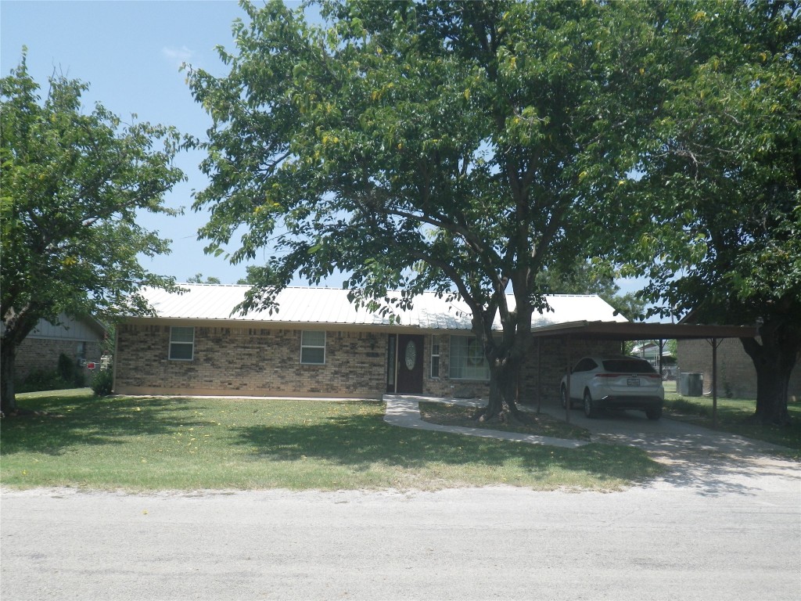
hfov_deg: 63.4
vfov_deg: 49.7
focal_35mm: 28
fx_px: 648
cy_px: 300
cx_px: 400
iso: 80
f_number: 4.2
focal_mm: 5
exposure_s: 1/400
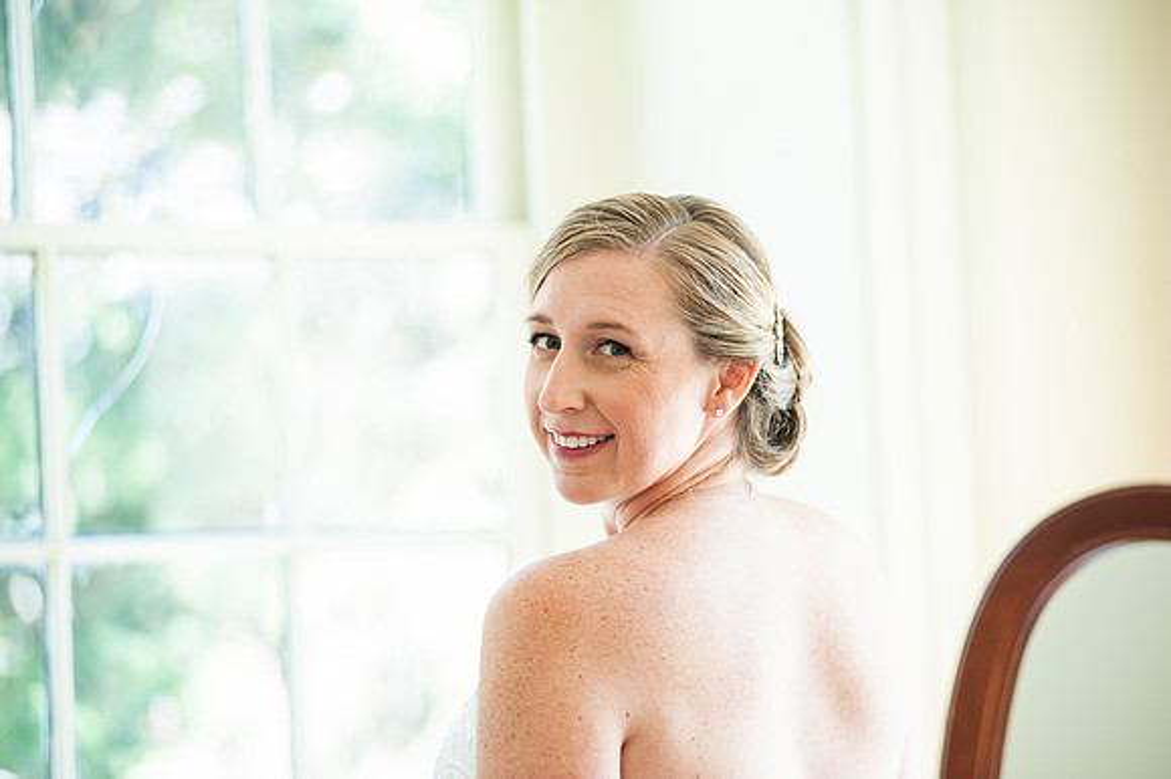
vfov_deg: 11.0
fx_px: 4063
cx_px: 586
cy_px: 390
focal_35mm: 125
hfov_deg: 16.4
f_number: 2.8
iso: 500
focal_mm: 125
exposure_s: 1/160
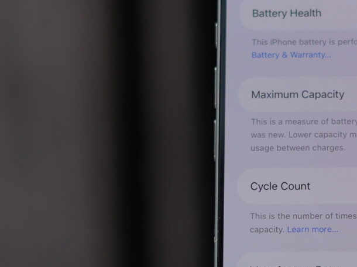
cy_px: 214
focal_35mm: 202
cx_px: 356
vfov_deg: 7.3
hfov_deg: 9.7
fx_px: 2082
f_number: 2.2
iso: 320
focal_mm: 50
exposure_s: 1/100
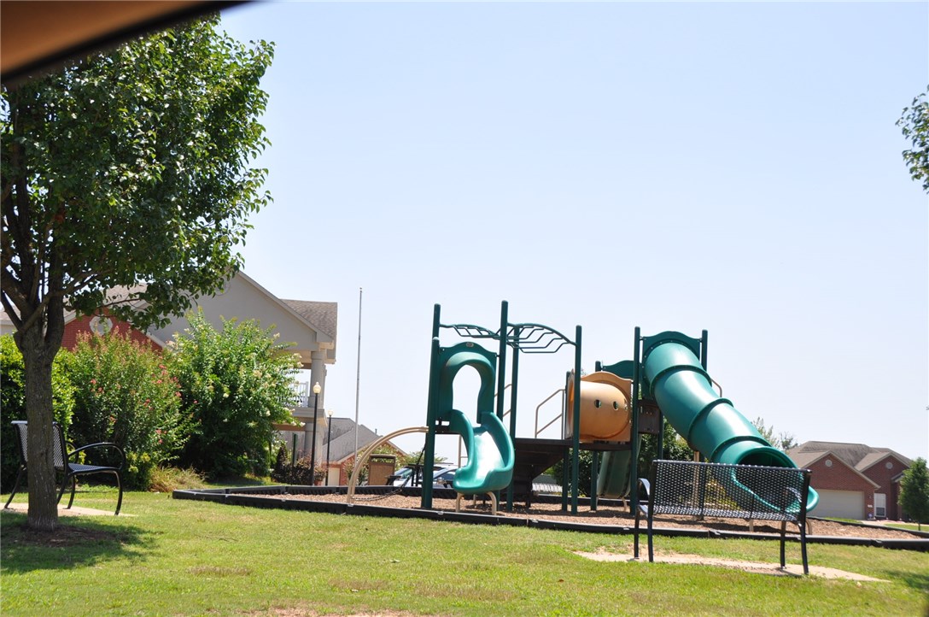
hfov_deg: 24.7
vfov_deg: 16.5
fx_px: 2126
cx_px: 464
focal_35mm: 82
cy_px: 308
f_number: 9
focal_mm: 55
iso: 200
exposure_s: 1/320
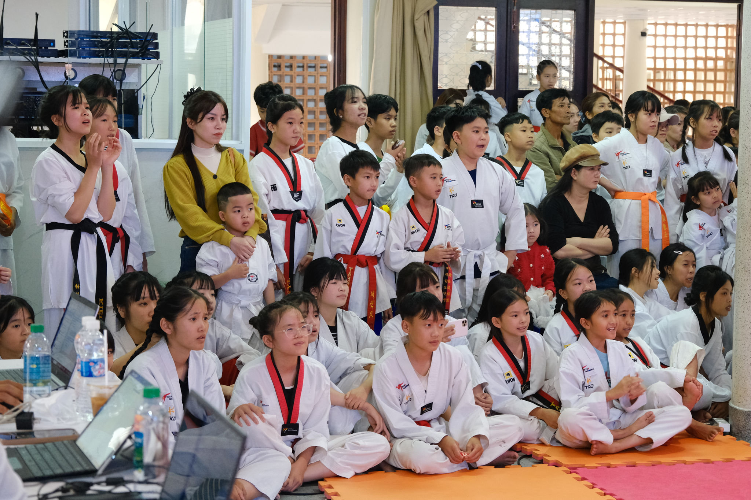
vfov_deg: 20.3
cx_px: 376
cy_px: 250
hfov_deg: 30.1
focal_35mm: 67
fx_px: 1397
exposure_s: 1/80
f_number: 4.5
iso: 2500
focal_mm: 44.7
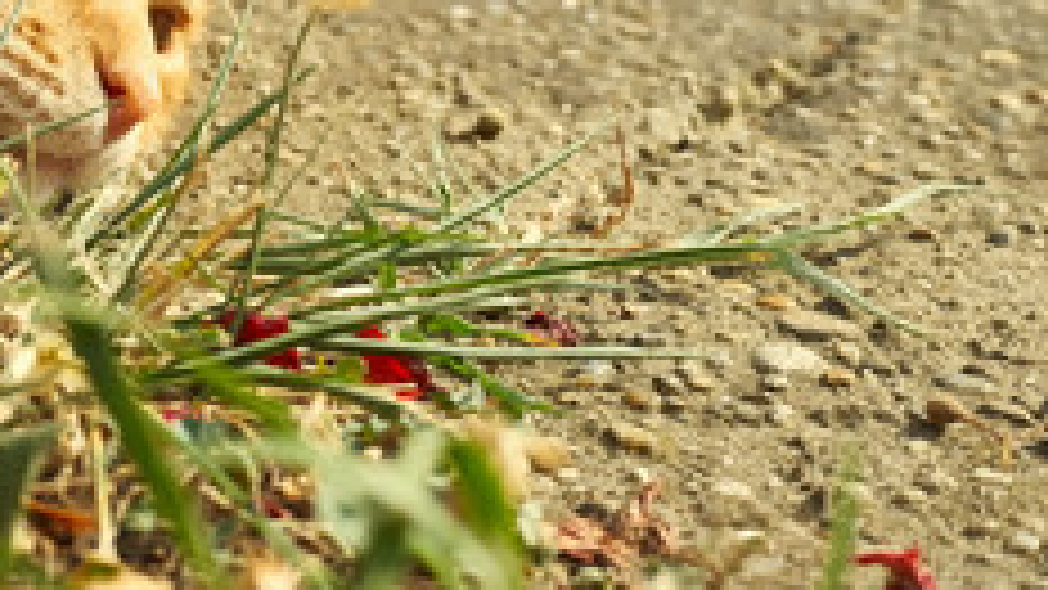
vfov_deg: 12.9
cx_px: 27
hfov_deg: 22.4
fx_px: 2556
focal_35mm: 92
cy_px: -88
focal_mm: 27
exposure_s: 1/250
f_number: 5.6
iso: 320
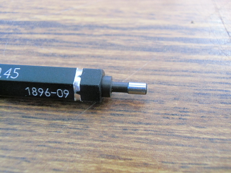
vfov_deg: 42.9
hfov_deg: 55.4
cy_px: 86
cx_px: 116
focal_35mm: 33
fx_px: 220
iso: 400
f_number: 3.7
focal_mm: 5.93
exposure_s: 1/8
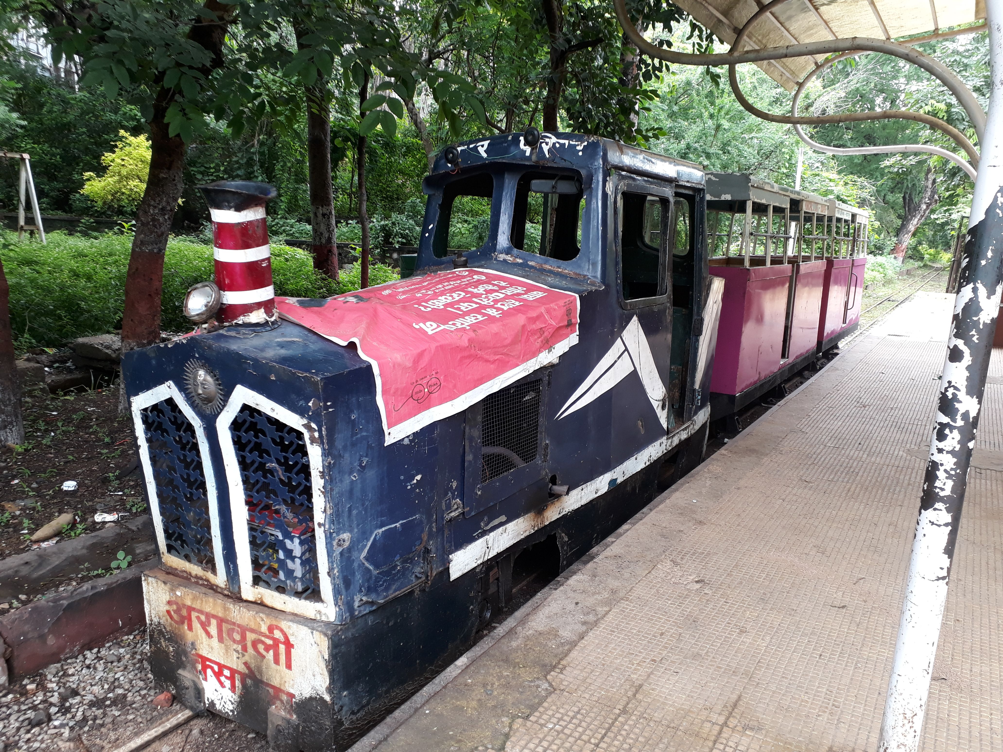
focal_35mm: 27
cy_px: 376
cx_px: 502
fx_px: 782
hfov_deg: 65.3
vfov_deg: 51.4
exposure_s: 1/33
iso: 40
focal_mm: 3.6
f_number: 1.9
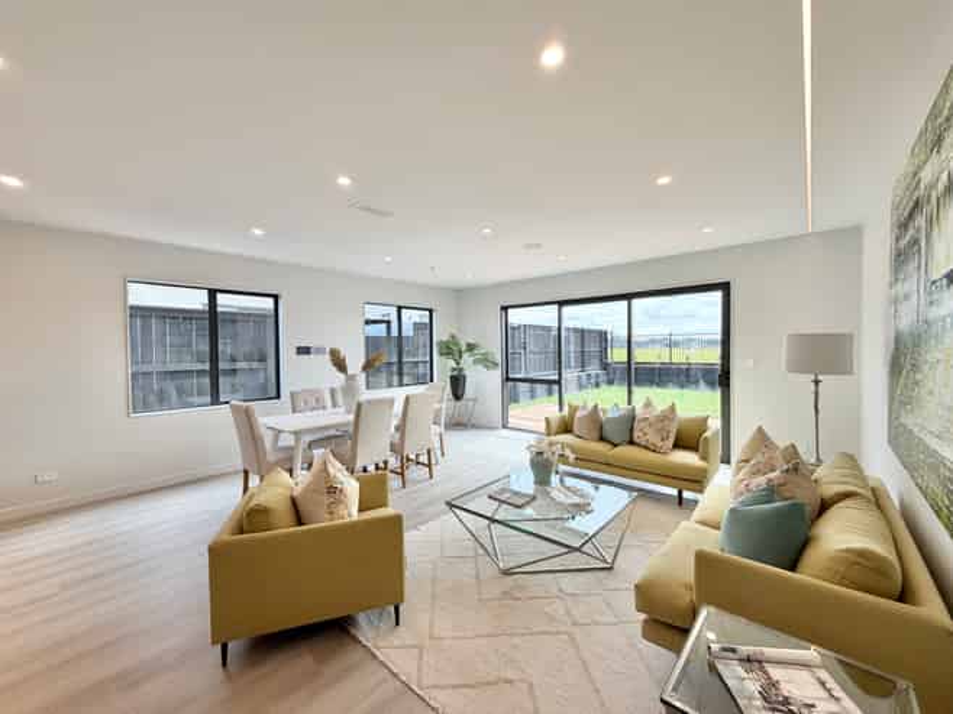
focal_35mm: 14
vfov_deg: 85.6
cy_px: 357
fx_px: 385
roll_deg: +0.6
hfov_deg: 102.1
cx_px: 476
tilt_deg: -1.0
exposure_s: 1/146
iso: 40
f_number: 2.2
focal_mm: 2.22
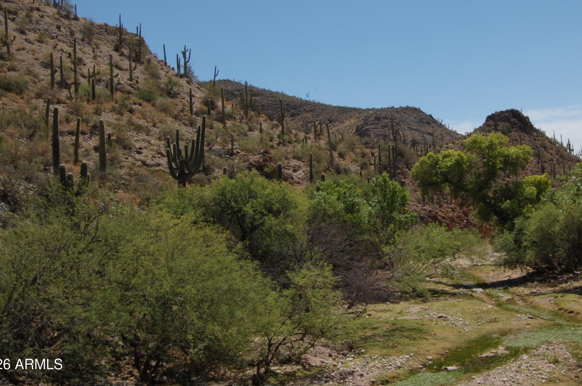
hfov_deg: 44.2
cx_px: 365
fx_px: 710
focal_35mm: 44
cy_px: 130
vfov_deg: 30.2
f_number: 18
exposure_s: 1/100
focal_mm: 22
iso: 200
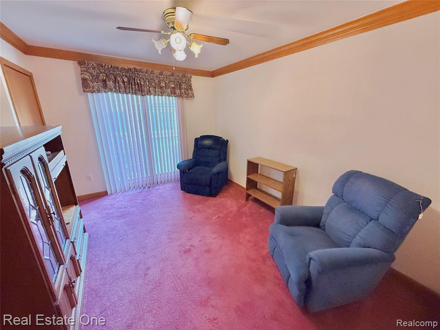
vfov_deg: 85.7
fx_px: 178
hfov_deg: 102.1
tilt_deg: -16.9
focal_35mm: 14
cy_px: 165
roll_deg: -0.2
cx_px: 220
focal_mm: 2.22
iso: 500
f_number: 2.2
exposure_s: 1/60
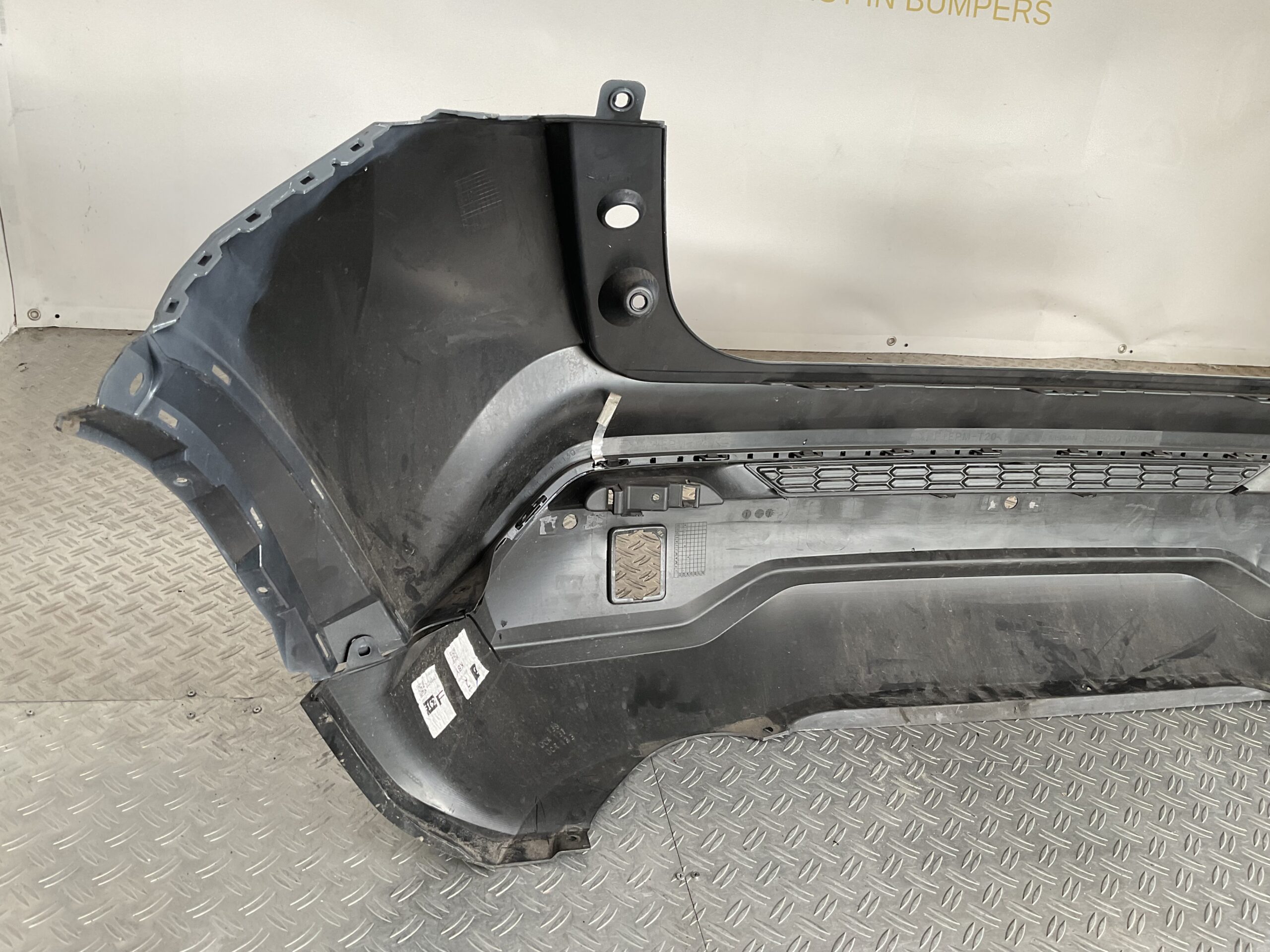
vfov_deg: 48.2
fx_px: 1064
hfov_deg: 61.7
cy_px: 476
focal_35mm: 29
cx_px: 635
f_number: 1.8
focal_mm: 3
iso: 32
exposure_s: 1/60
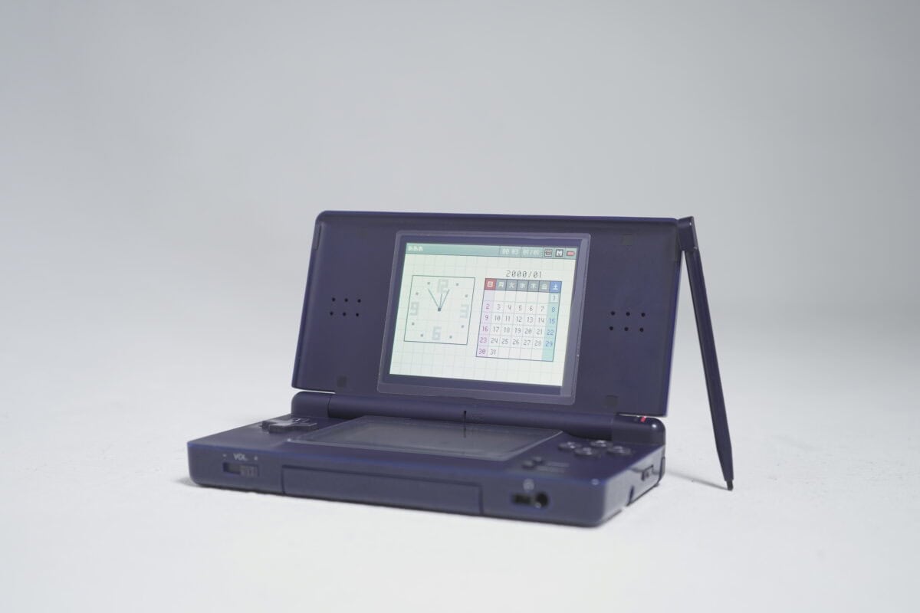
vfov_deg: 27.0
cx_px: 460
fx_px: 1278
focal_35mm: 50
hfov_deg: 39.6
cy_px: 306
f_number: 5.6
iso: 640
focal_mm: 50
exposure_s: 1/20
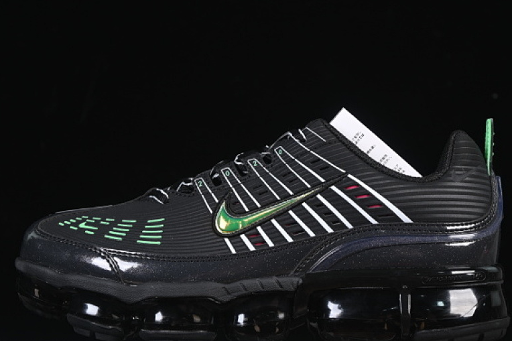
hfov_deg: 19.3
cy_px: 199
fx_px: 1507
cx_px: 269
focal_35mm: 106
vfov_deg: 12.9
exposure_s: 1/60
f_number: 6.3
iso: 160
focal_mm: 50
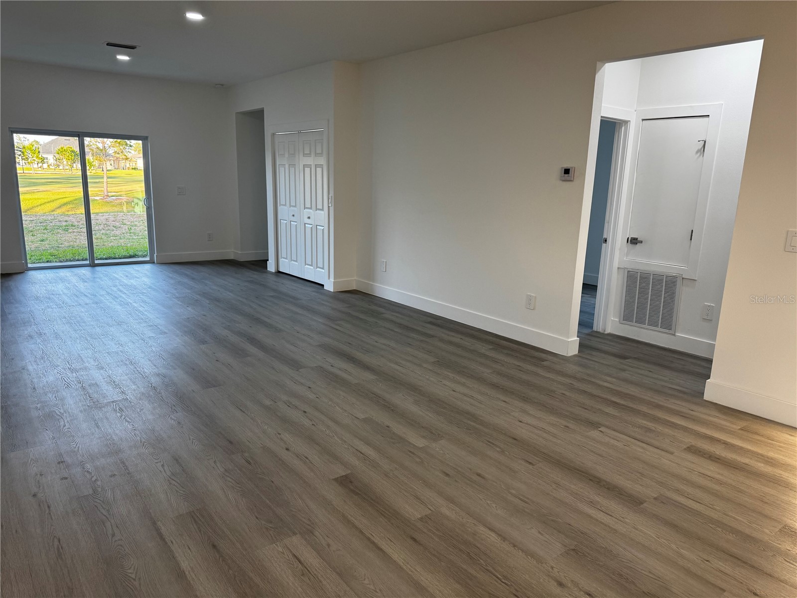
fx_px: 553
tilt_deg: -12.6
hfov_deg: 71.6
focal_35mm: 24
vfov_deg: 56.8
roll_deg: -2.5
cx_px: 398
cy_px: 299
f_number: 1.78
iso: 125
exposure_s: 1/120
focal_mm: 6.76
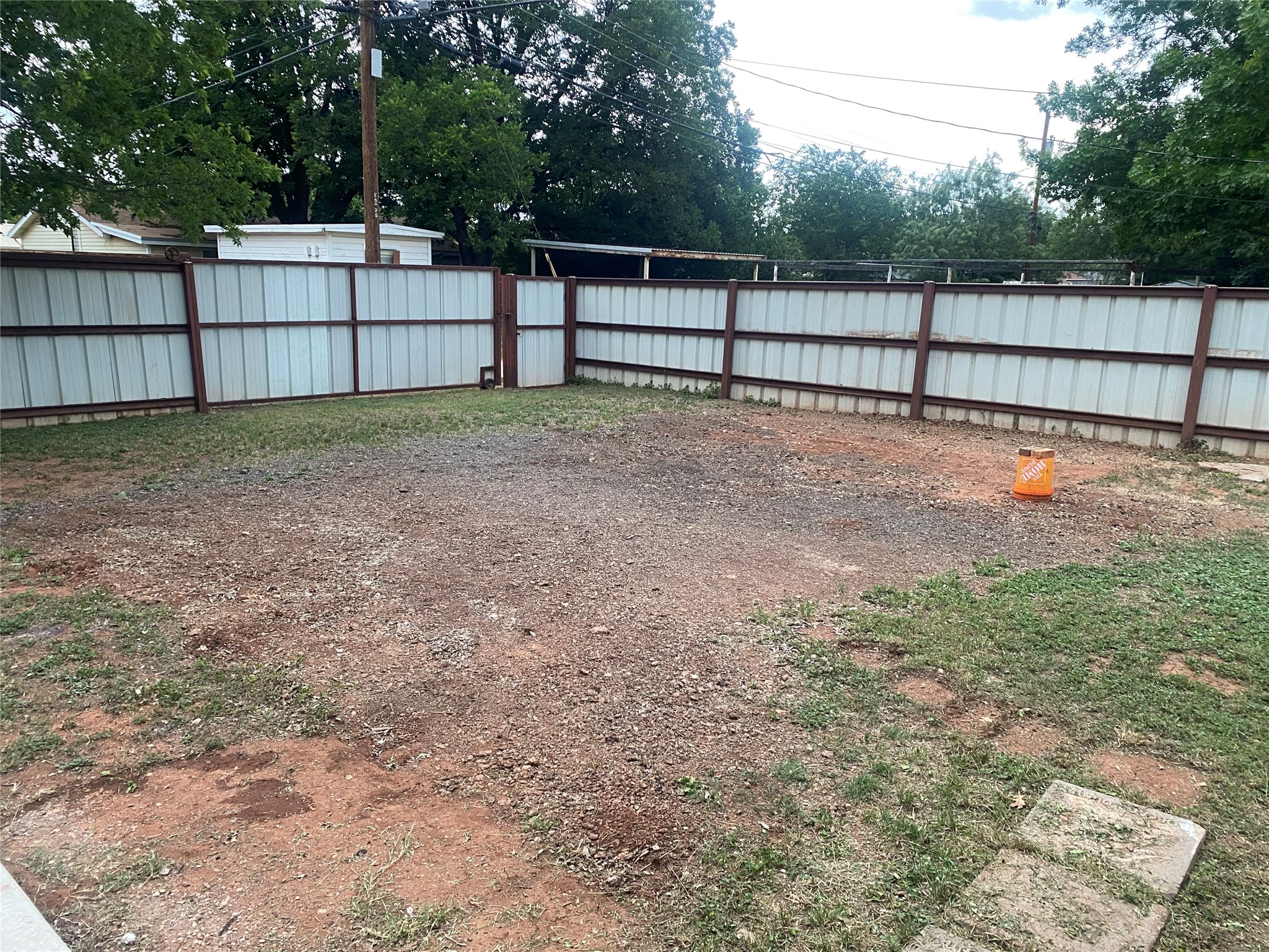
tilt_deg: -12.1
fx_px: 953
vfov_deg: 53.1
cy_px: 476
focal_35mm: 26
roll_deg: -2.2
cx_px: 634
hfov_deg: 67.3
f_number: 1.8
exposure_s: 1/60
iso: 200
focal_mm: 4.25
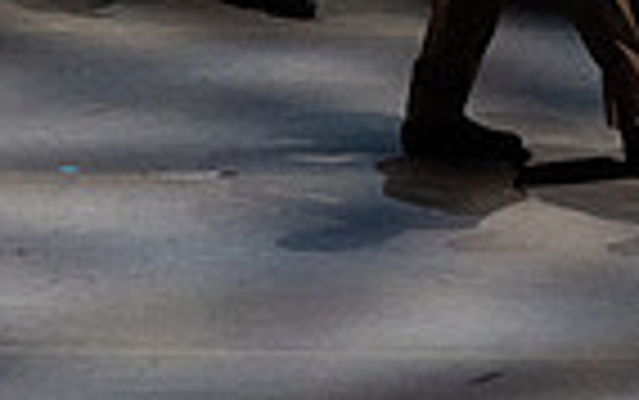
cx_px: 572
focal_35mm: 366
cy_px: -335
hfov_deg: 5.7
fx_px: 6379
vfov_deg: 3.6
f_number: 5
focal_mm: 88
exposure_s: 1/400
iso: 16000
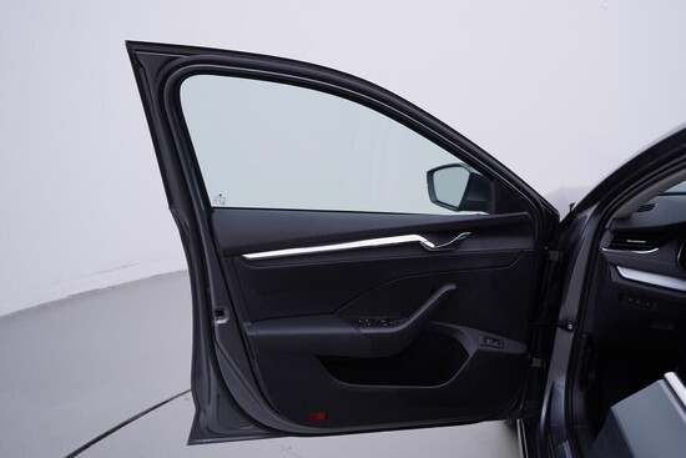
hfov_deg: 53.1
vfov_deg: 36.9
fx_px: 686
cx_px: 343
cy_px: 229
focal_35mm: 36
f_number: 4
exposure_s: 1/80
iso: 125
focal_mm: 24
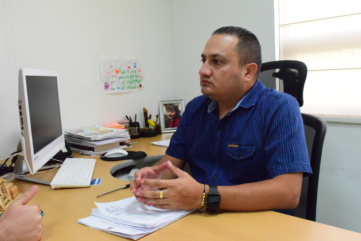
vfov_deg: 35.5
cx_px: 180
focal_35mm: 38
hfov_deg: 51.3
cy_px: 120
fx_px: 376
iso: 12800
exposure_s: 1/200
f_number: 11
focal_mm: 25
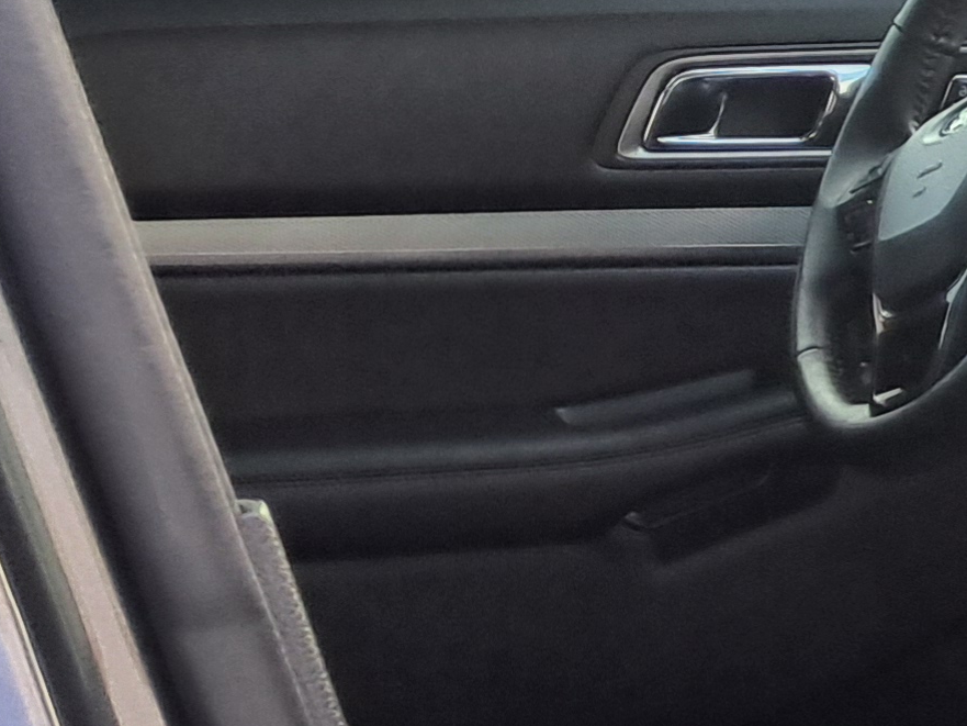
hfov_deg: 12.0
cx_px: 2464
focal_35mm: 126
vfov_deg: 11.7
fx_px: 3520
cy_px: 607
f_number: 1.8
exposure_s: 1/120
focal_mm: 5.23
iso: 50
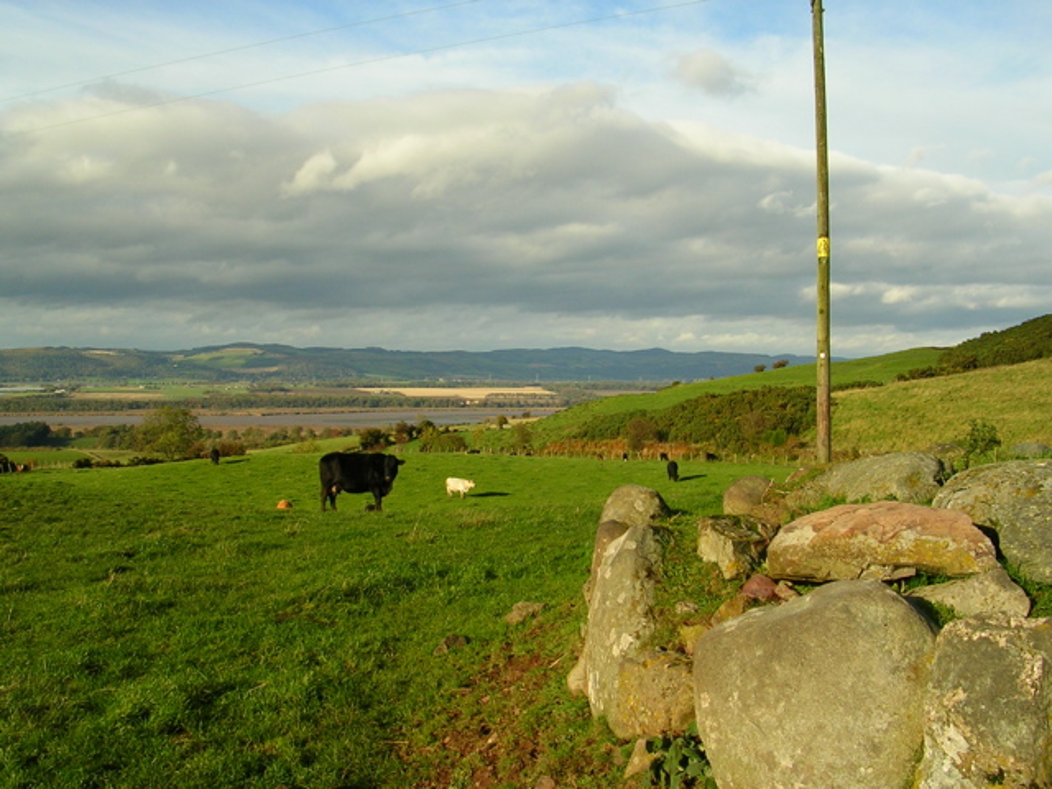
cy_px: 394
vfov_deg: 37.7
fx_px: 1155
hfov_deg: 49.0
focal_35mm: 38
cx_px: 526
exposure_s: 1/238
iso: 50
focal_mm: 5.8
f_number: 5.6
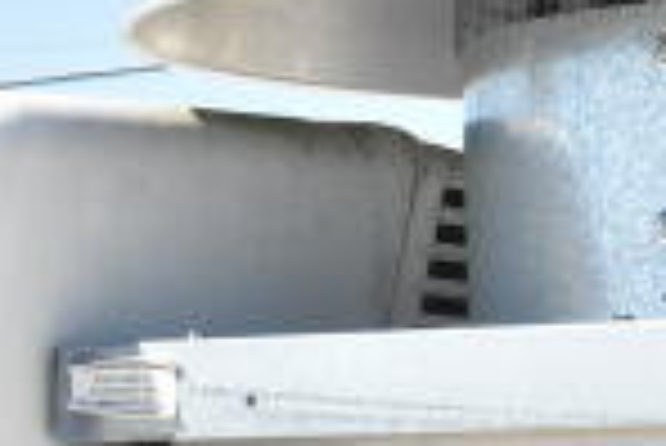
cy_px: 327
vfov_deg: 5.9
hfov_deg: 8.4
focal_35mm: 235
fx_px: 4352
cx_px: 1260
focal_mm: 38
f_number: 14
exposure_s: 1/800
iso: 1600
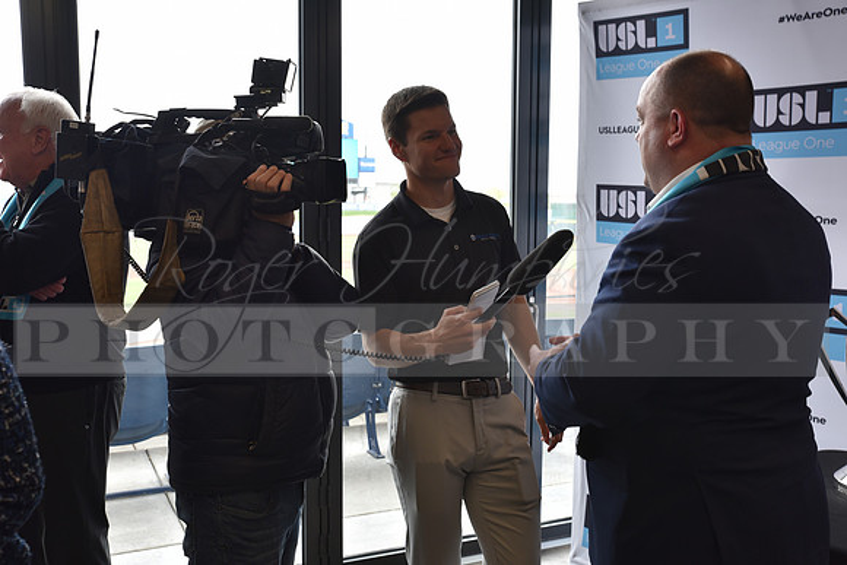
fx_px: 847
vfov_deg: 36.9
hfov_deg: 53.1
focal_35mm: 36
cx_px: 424
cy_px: 282
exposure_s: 1/100
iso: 400
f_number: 5
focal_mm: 36
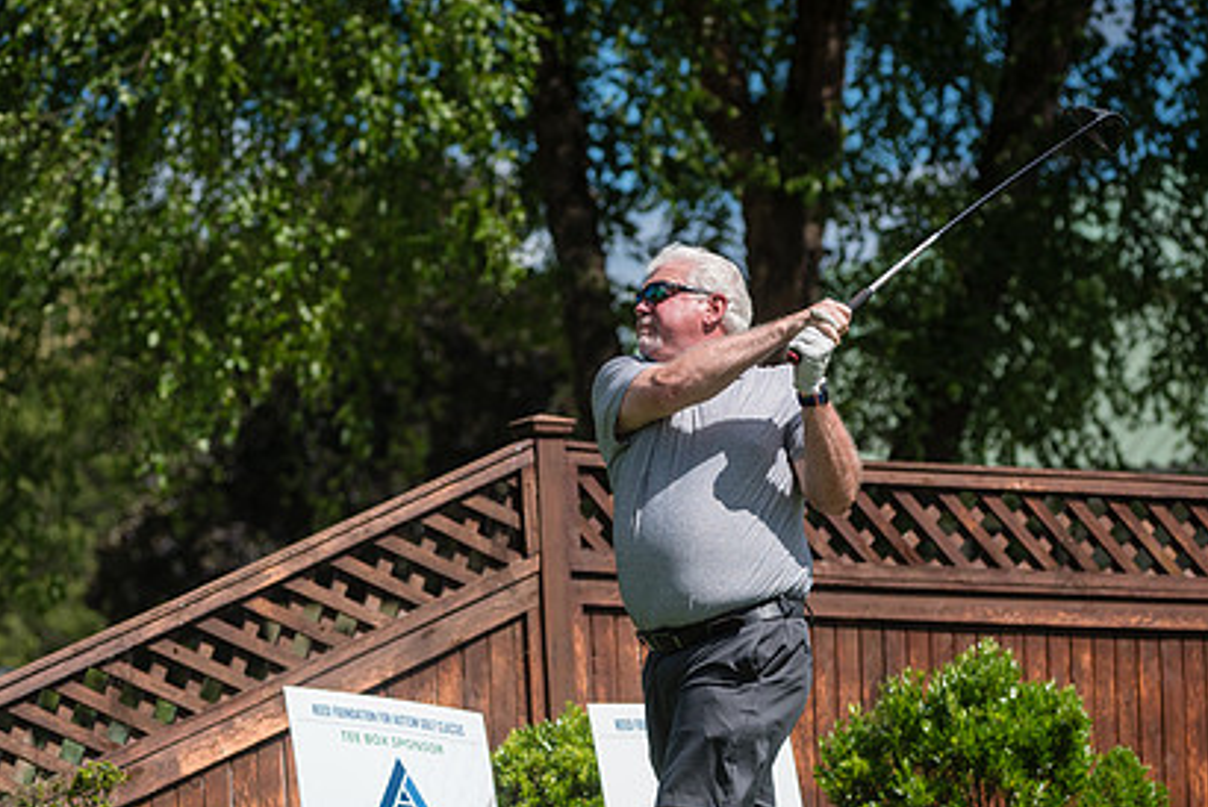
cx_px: 498
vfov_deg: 6.7
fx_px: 6884
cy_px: 543
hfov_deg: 10.0
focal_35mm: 205
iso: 200
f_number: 5
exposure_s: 1/1600
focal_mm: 145
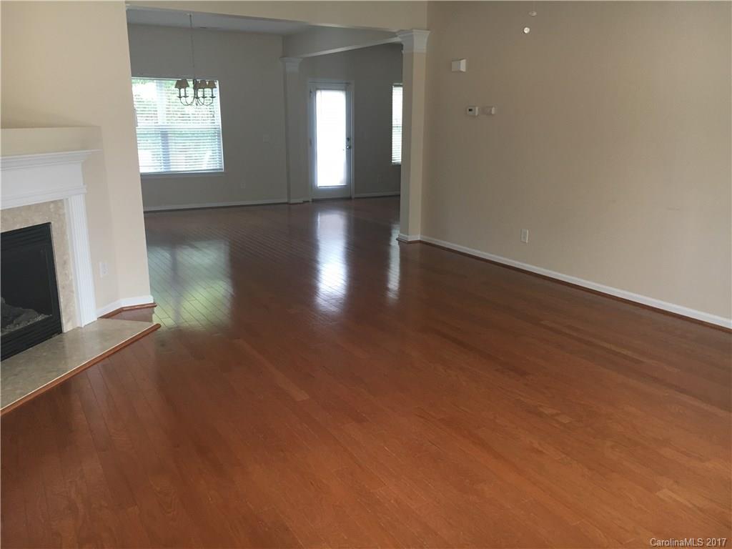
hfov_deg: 61.7
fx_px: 613
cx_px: 366
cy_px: 274
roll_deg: -0.6
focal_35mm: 29
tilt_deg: -12.8
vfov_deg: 48.2
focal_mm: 4.15
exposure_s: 1/30
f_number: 2.2
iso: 40
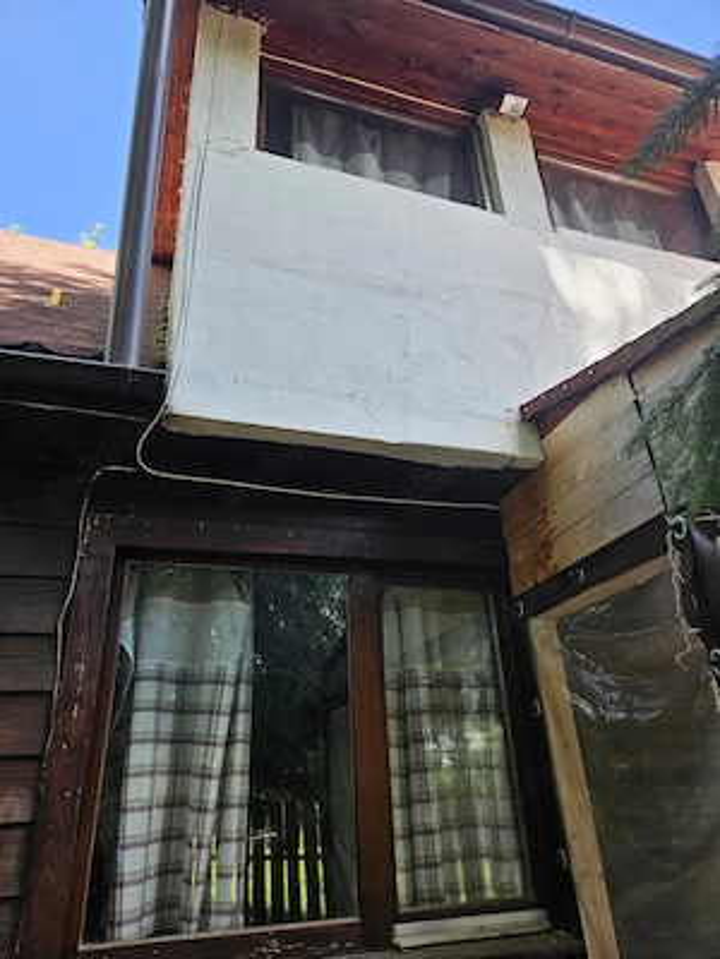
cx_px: 360
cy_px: 480
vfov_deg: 73.9
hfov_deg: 58.9
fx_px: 638
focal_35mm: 23
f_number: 1.8
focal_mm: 5.4
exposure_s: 1/217
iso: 40
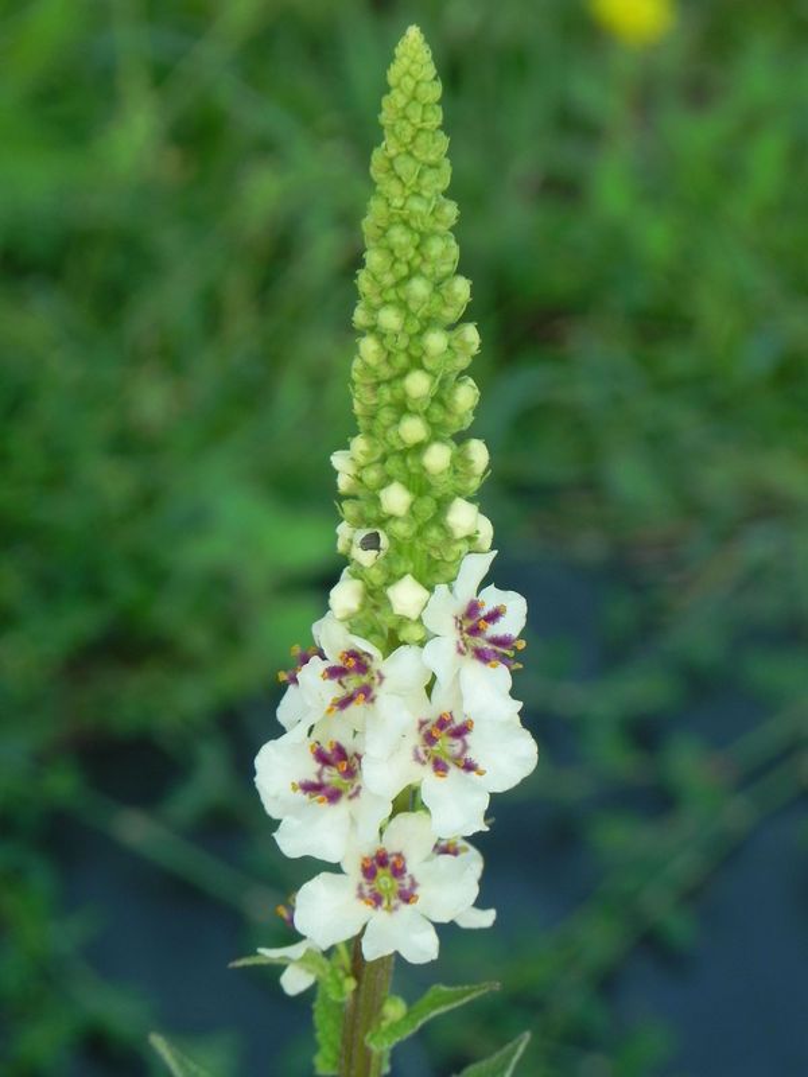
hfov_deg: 7.0
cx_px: 404
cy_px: 538
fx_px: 6598
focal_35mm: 212
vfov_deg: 9.3
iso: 160
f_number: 5
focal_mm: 37.7
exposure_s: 1/320
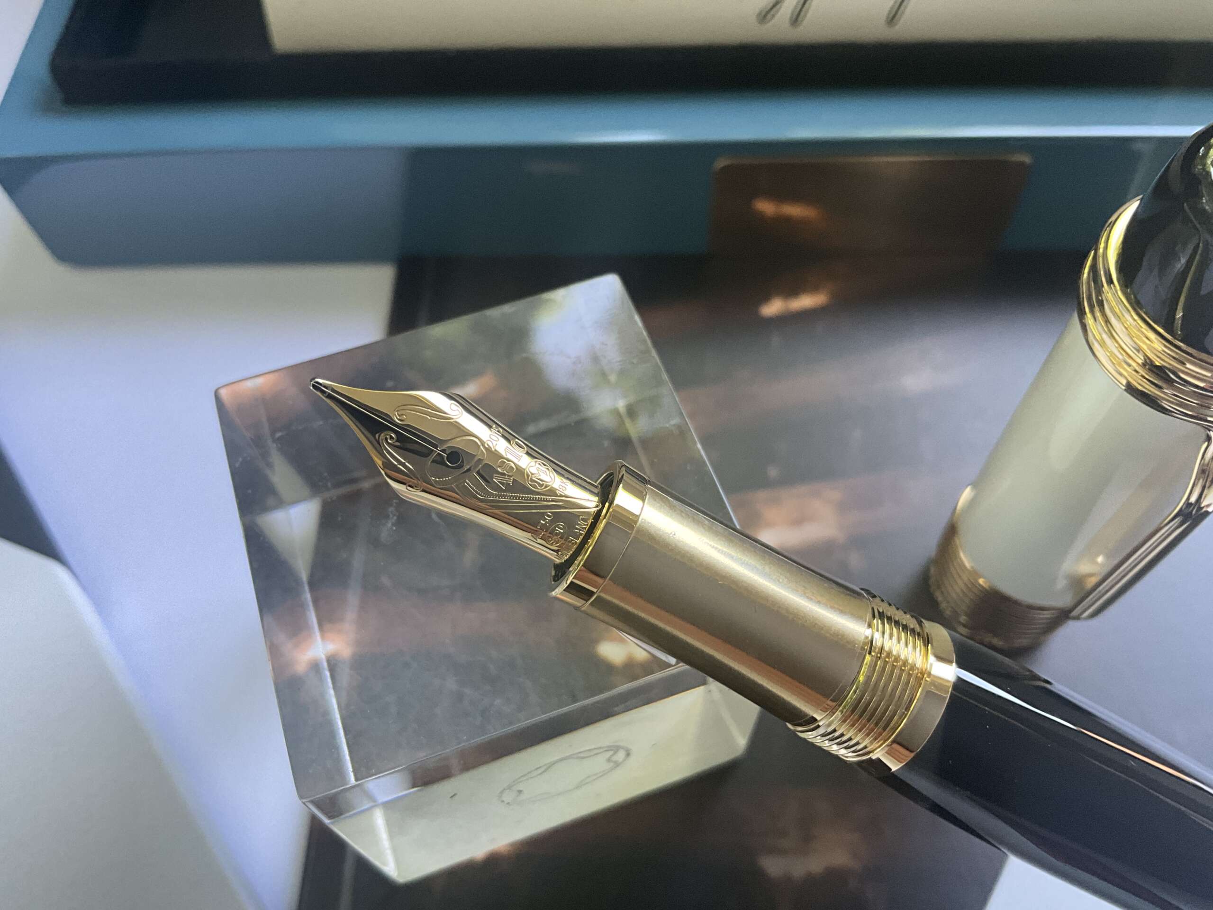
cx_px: 606
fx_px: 1016
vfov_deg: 48.2
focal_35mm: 29
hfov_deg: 61.7
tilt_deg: -60.6
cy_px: 455
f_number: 1.8
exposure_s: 1/68
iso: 64
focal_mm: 3
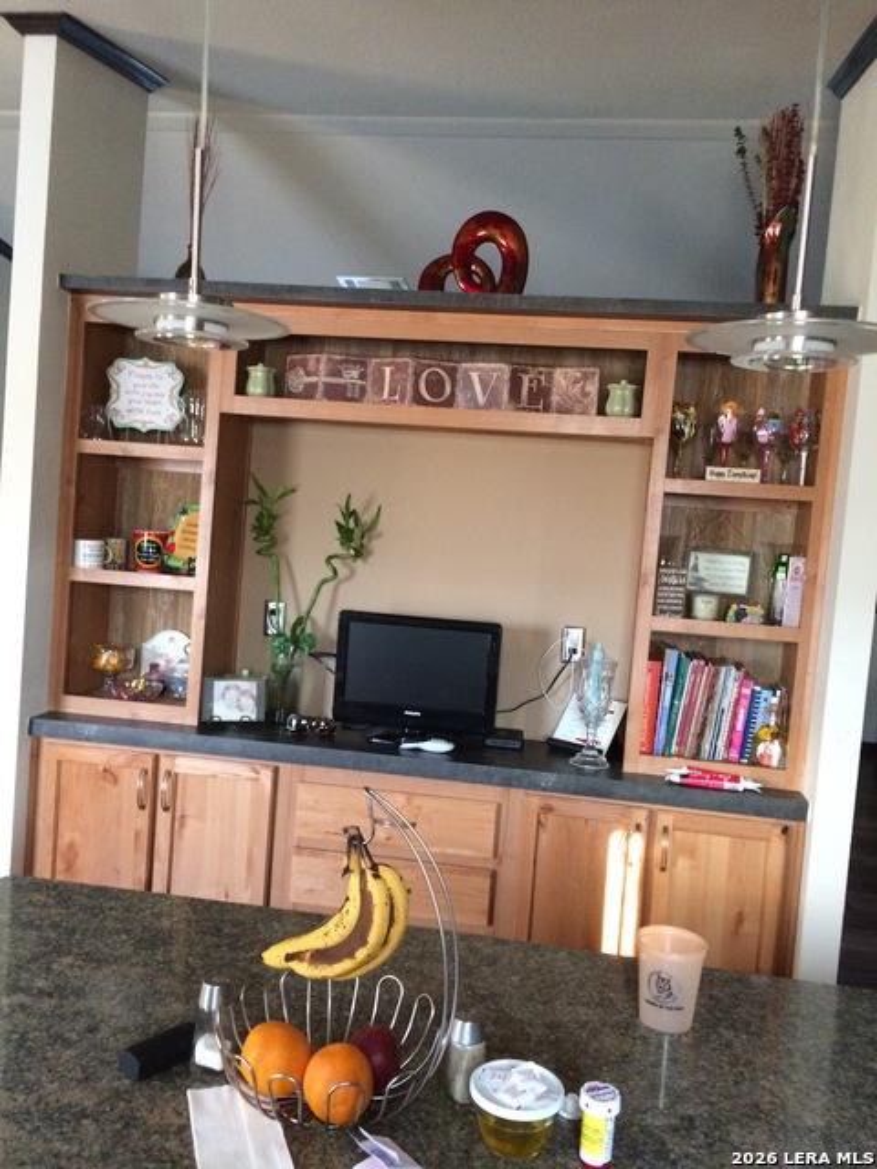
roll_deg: -2.6
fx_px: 980
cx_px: 438
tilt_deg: -4.4
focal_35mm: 29
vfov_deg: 61.7
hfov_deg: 48.2
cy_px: 584
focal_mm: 4.15
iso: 320
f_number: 2.2
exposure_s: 1/30
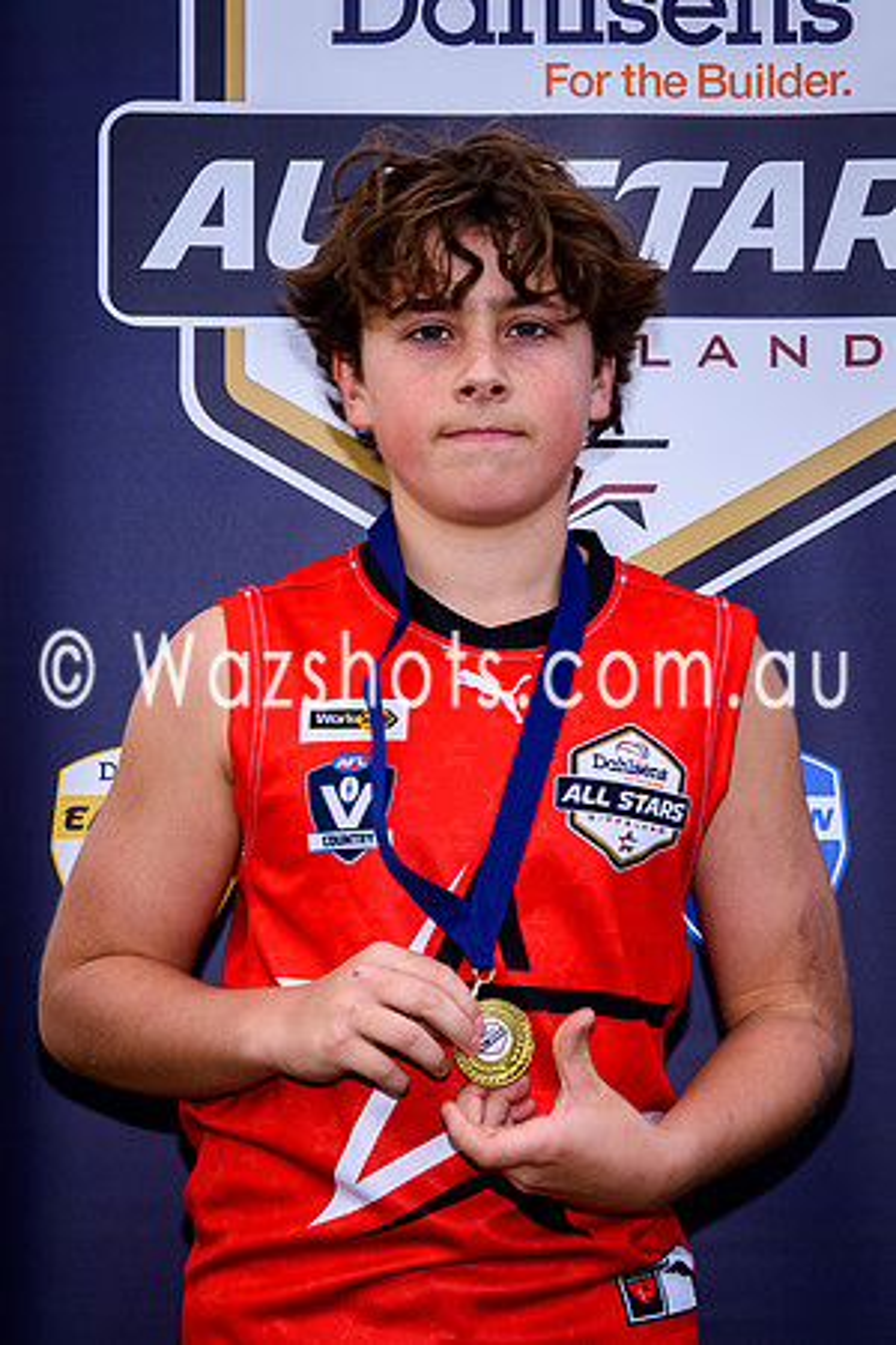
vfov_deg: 16.4
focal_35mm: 125
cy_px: 578
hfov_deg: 11.0
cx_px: 496
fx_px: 4660
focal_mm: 42
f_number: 5.6
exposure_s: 1/160
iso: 100
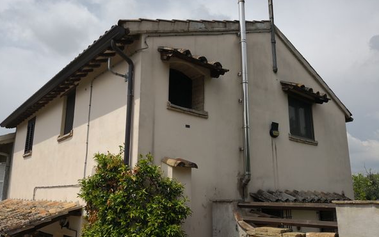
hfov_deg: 64.6
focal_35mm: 29
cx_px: 189
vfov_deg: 43.1
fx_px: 300
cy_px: 126
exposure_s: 1/4739
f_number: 1.6
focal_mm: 3.95
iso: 50
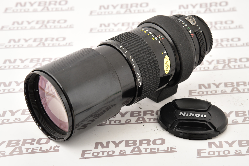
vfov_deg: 11.4
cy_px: 83
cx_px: 124
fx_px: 830
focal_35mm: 120
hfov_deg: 17.1
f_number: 13
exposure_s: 1/160
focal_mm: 120
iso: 1600
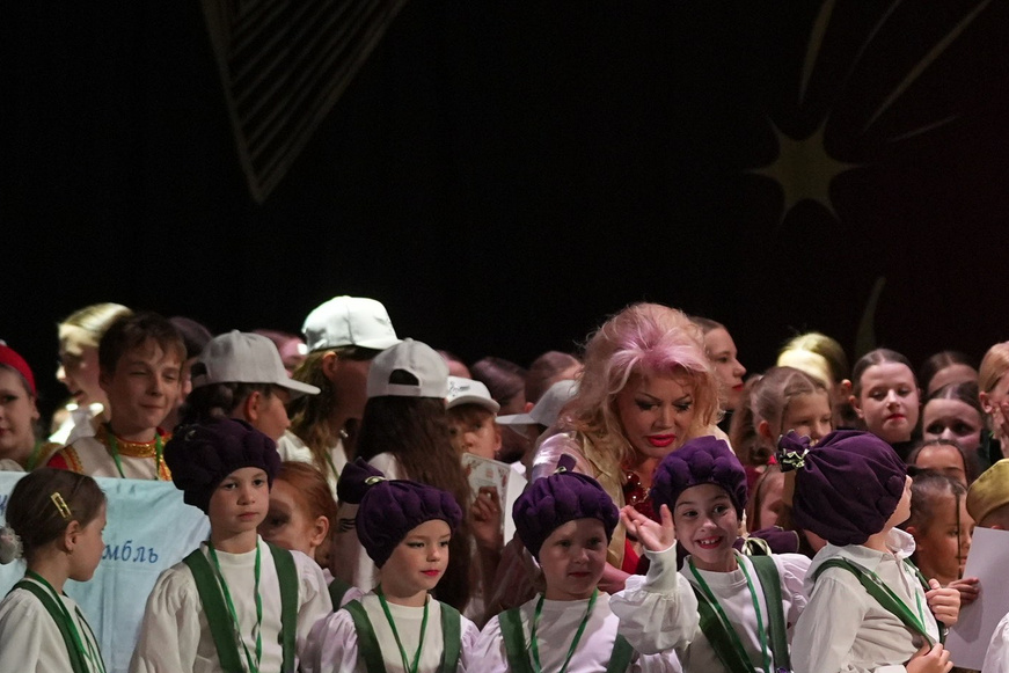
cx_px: 1177
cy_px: 108
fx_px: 7989
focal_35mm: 285
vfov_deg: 4.8
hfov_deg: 7.2
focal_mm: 97
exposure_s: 1/250
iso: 2000
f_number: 2.8
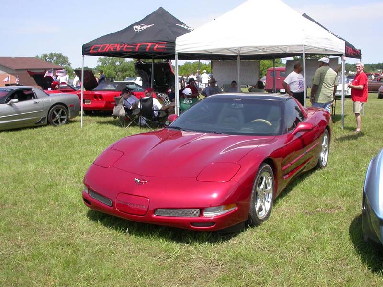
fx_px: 420
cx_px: 192
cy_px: 144
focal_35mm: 38
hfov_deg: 49.0
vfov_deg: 37.7
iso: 100
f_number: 6.7
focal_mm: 7.85
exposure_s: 1/246
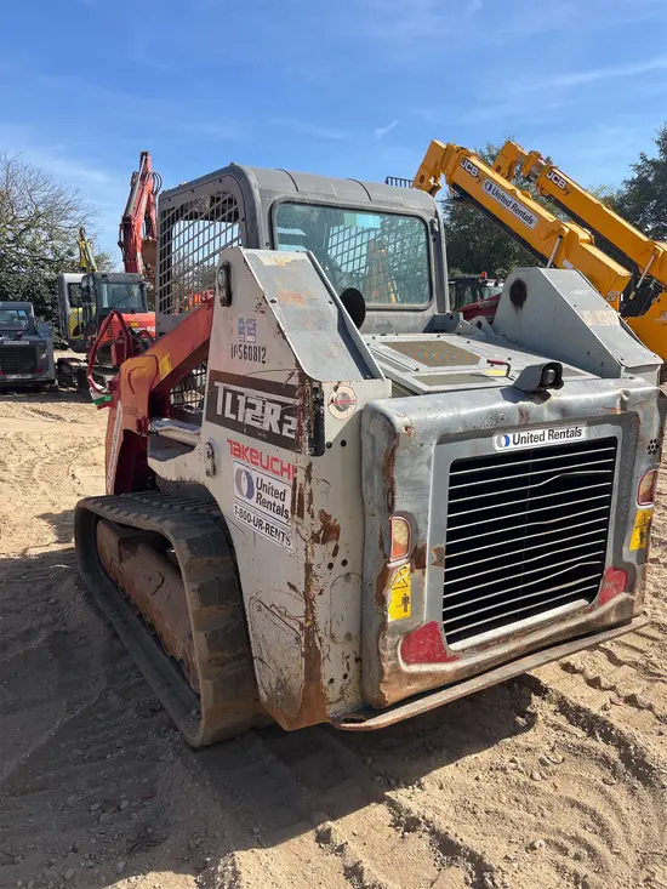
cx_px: 334
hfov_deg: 53.1
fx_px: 668
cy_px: 444
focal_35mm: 26
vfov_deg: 67.3
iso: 50
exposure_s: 1/2222
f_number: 1.6
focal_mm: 5.1
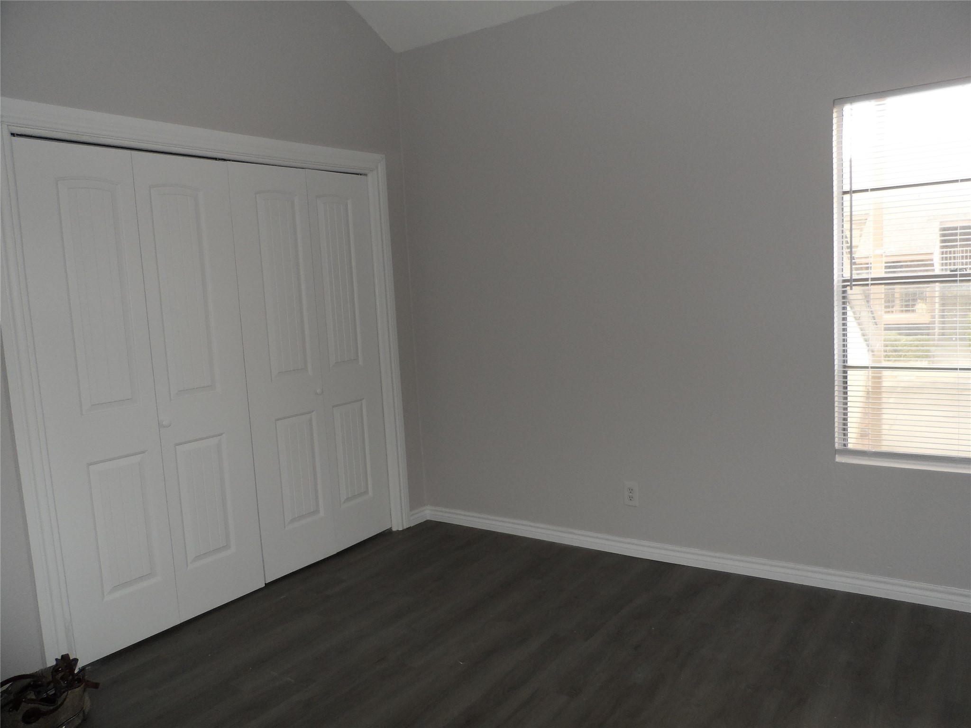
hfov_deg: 71.6
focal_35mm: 24
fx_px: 673
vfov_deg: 56.8
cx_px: 486
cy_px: 364
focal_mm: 4
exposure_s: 1/30
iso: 120
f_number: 3.2
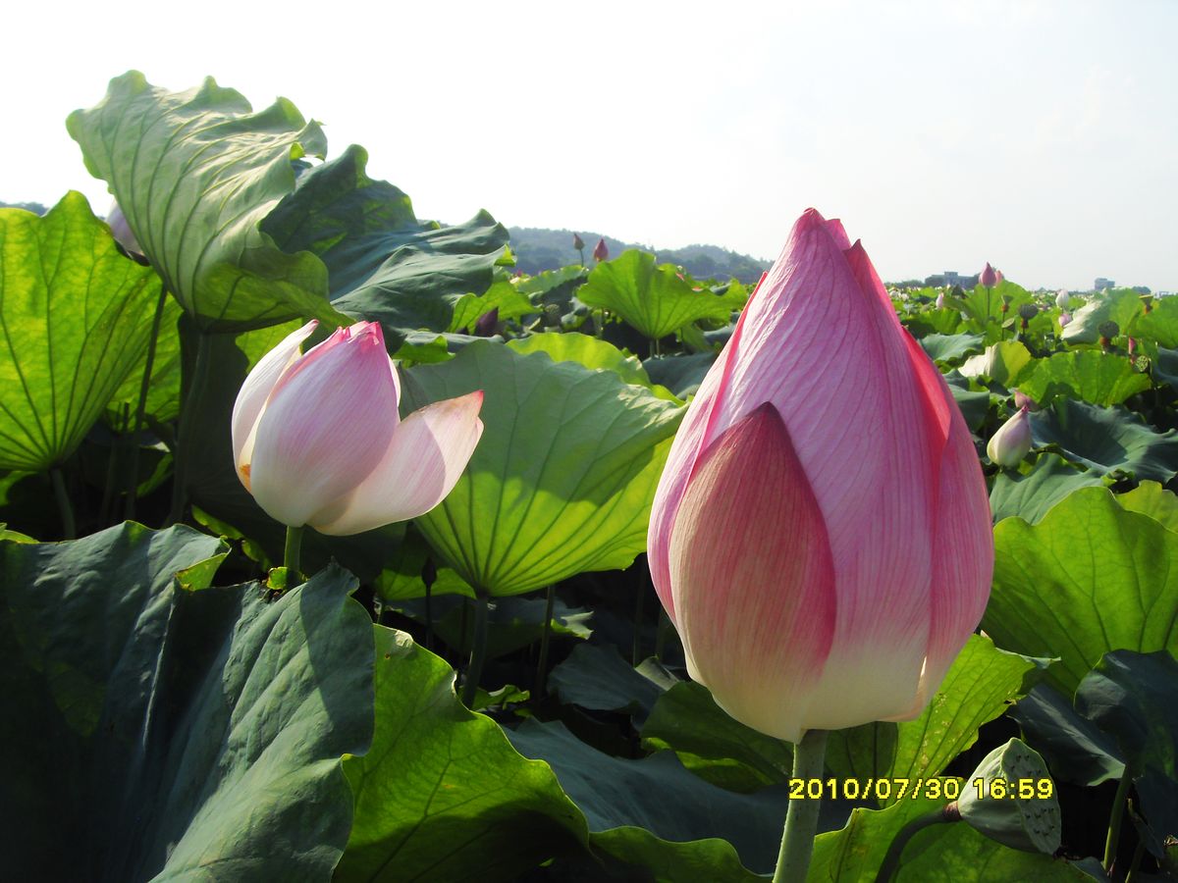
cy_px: 442
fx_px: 1327
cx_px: 589
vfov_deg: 36.8
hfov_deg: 47.9
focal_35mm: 39
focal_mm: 6.6
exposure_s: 1/250
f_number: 6.2
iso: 80
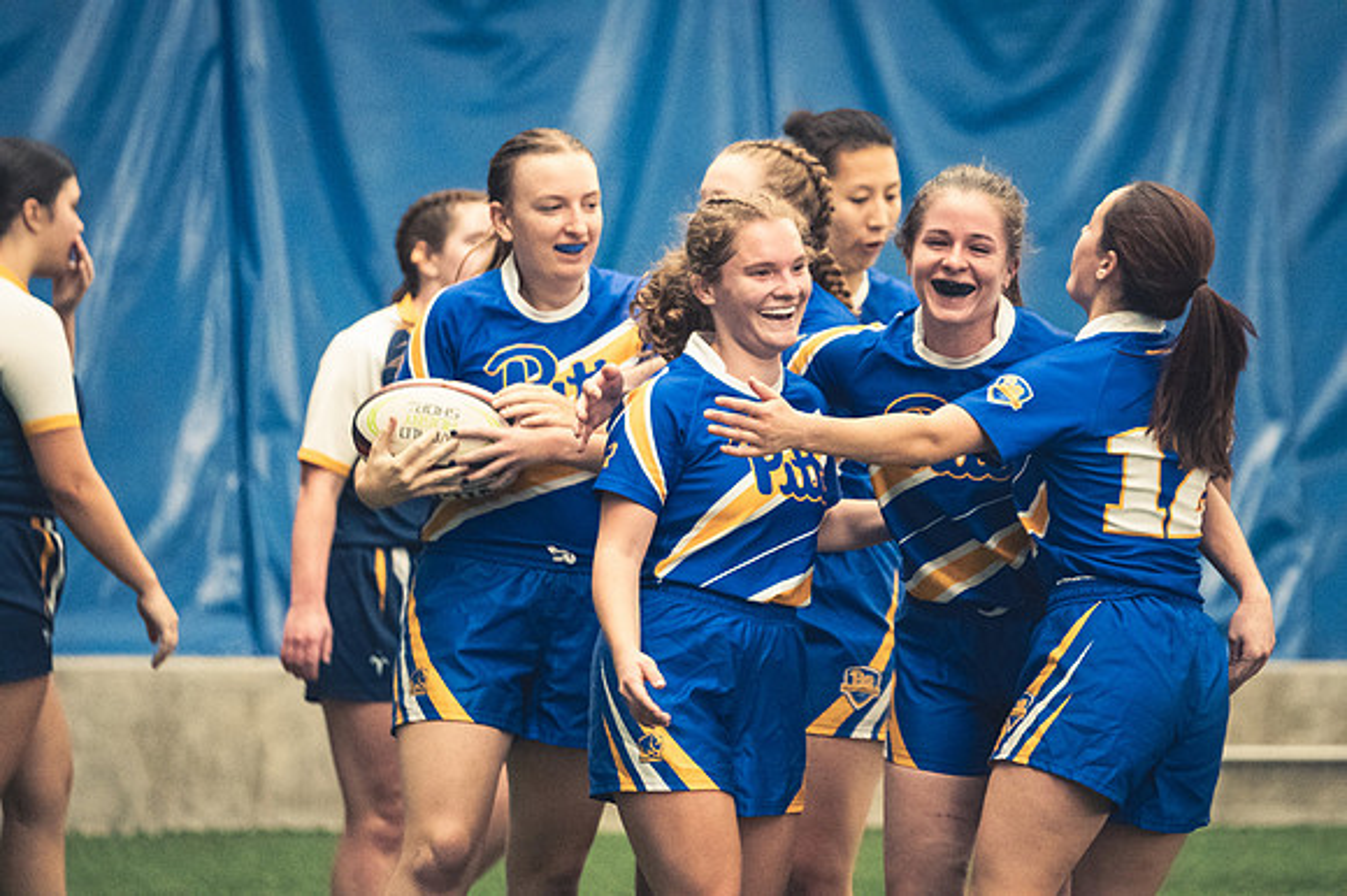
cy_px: 448
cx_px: 674
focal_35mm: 300
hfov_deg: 6.9
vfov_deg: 4.6
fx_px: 11218
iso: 12800
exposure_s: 1/500
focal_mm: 200
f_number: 2.8
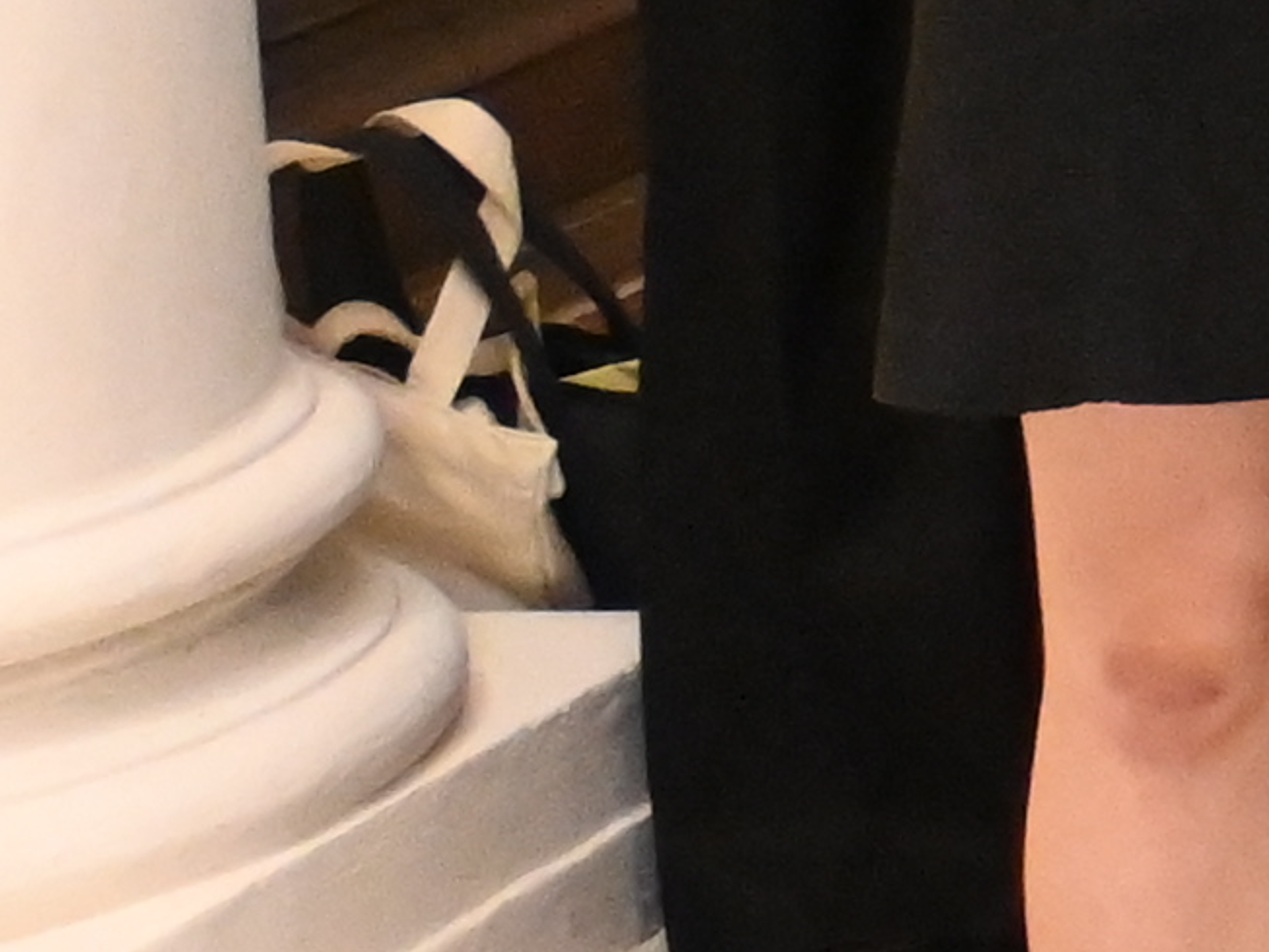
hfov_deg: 6.3
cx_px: 5395
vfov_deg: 5.8
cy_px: -1370
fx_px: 9020
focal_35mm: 246
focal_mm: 20
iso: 3200
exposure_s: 1/60
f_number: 3.8
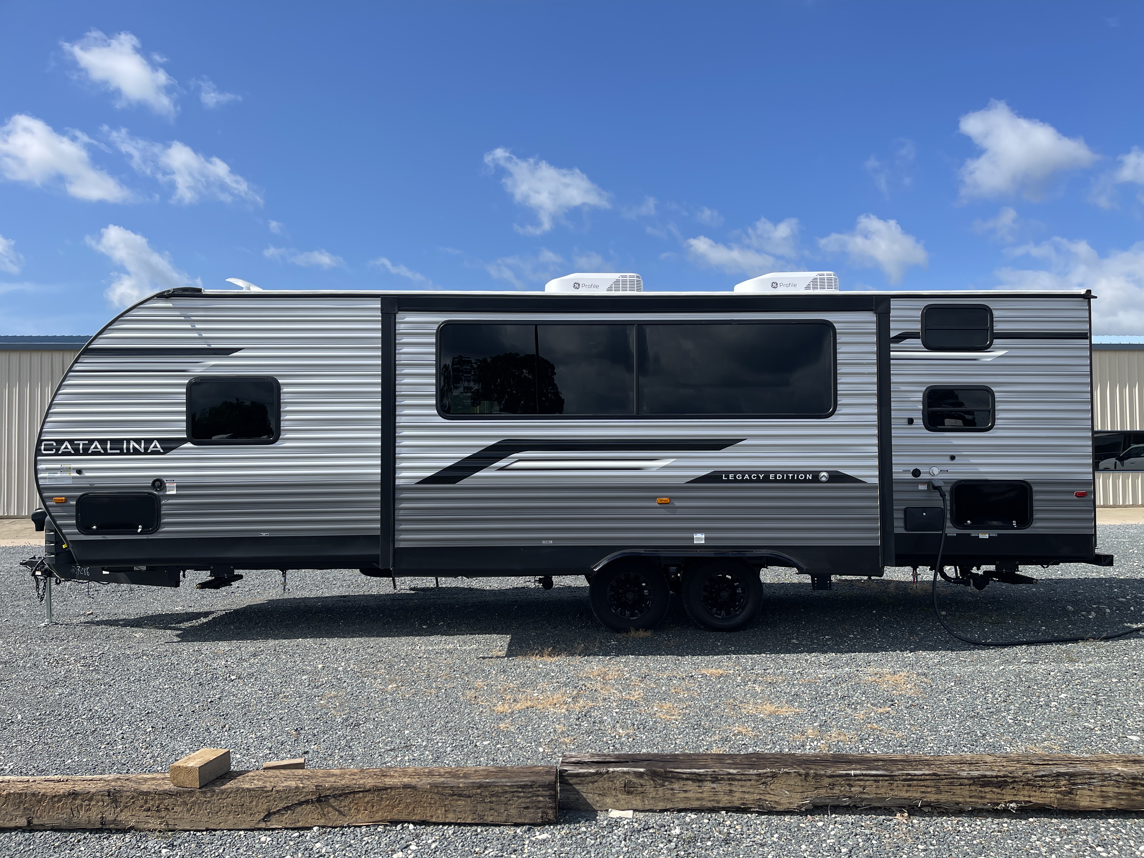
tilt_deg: +1.2
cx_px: 572
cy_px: 429
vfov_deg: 54.9
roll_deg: -0.1
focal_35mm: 25
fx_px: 826
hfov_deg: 69.4
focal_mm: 5.1
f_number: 1.6
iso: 32
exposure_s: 1/3559
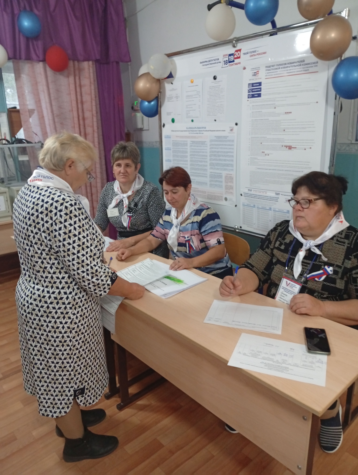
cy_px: 238
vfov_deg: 65.2
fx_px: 371
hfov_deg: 51.5
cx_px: 179
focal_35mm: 27
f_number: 1.8
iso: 1296
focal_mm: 3.98
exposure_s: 1/20
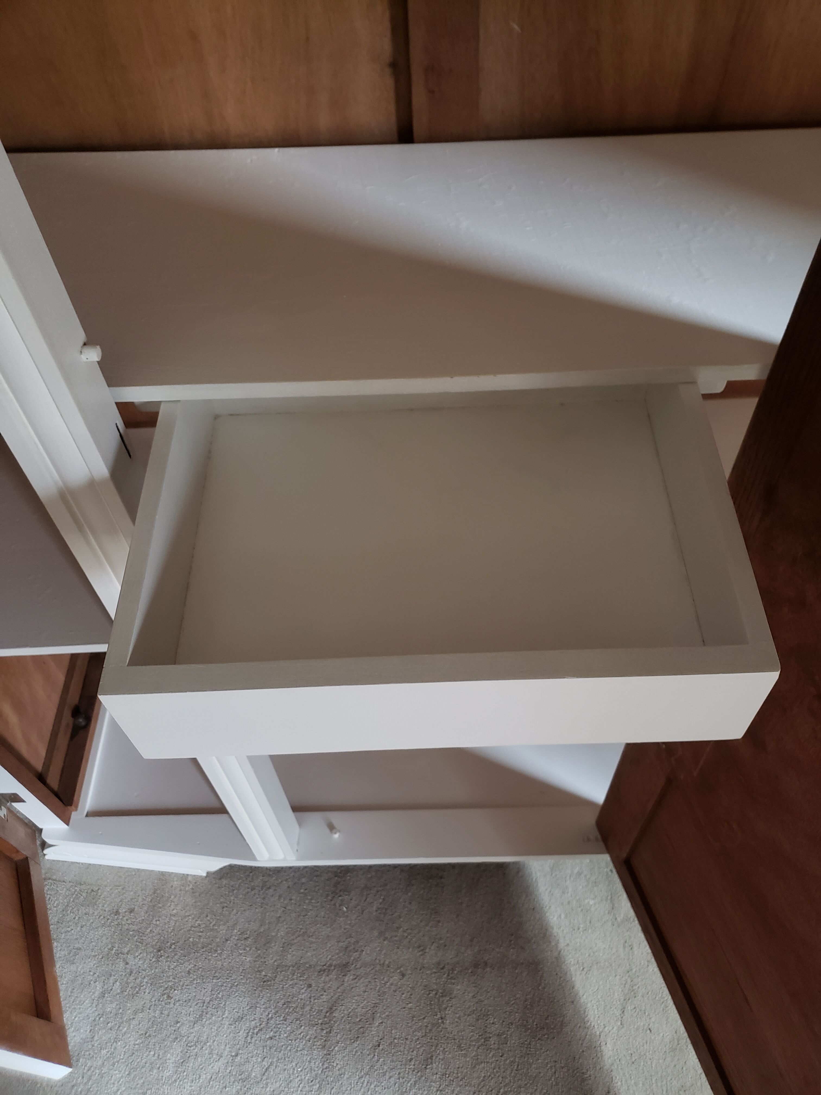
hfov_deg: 53.1
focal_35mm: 26
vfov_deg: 67.3
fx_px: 822
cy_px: 548
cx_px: 410
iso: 250
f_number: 1.5
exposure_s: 1/13
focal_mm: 4.3
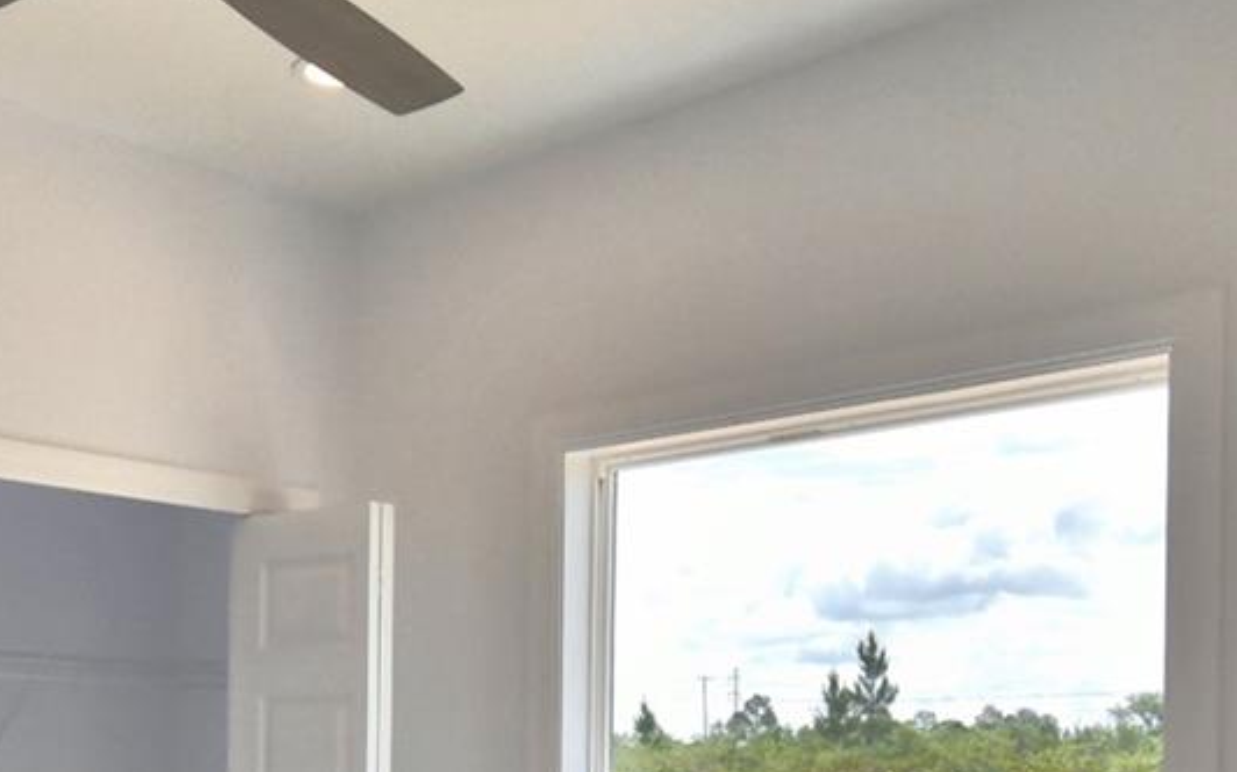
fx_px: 1550
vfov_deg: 26.4
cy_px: 779
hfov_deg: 43.0
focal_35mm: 46
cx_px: 430
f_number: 4.5
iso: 100
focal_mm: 10
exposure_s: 1/800
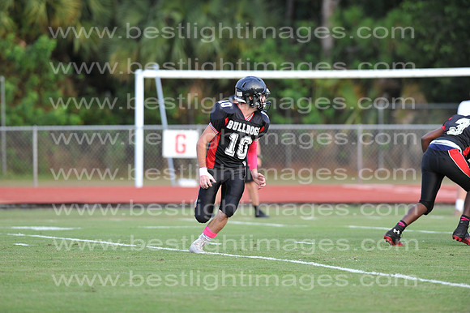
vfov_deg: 4.6
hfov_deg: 6.9
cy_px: 156
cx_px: 235
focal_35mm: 300
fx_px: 3914
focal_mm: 300
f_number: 4
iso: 1000
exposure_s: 1/1000
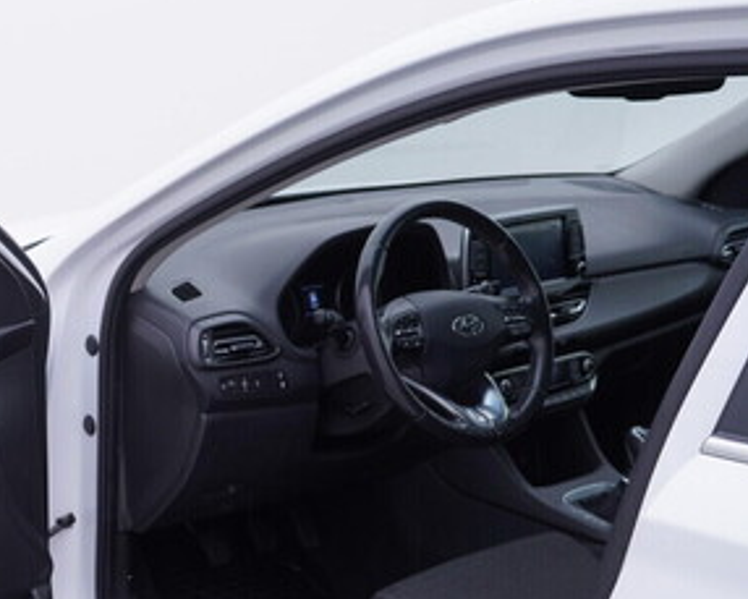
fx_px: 1439
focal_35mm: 65
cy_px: 420
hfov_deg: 27.8
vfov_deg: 23.4
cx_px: 37
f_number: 4
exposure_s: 1/60
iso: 125
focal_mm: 24
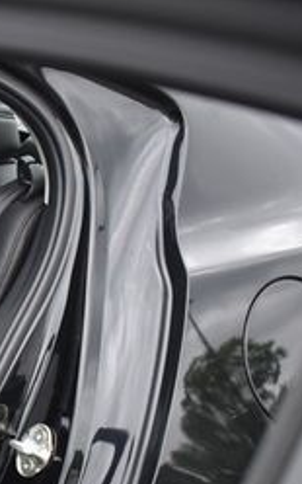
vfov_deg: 28.4
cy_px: 383
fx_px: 935
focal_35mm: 71
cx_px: -185
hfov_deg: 16.3
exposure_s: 1/200
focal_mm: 18
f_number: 3.5
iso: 800
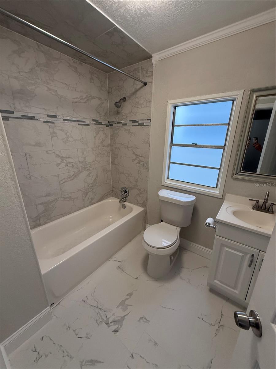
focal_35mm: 14
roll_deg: -0.2
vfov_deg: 102.1
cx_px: 138
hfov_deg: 85.7
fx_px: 149
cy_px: 184
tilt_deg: -17.8
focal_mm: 2.22
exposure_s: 1/120
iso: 320
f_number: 2.2
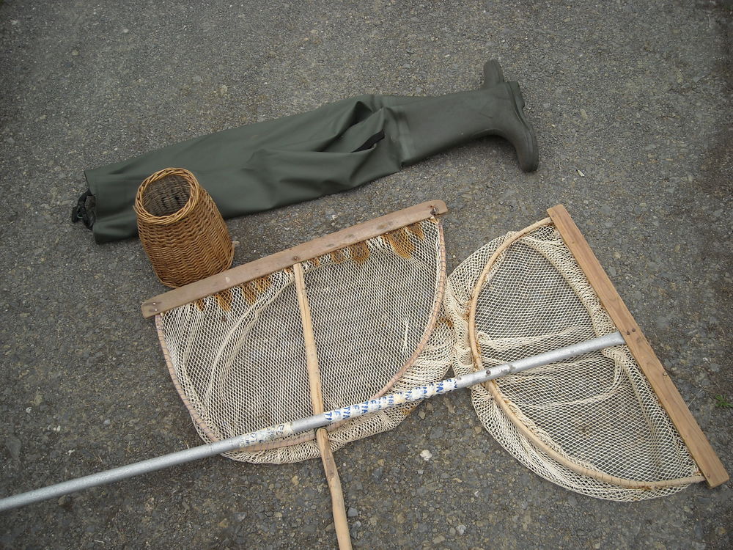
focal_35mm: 35
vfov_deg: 40.7
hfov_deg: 52.6
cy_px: 275
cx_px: 366
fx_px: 741
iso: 64
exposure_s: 1/402
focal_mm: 5.7
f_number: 2.8
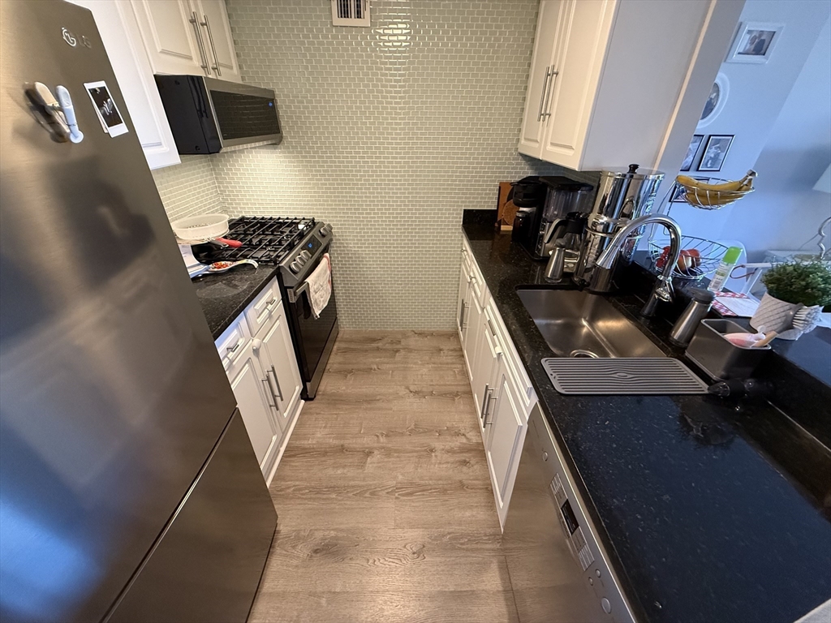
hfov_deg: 102.1
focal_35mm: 14
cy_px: 312
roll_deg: -0.8
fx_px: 336
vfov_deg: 85.7
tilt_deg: -31.6
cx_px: 416
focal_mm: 2.22
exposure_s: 1/60
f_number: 2.2
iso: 640
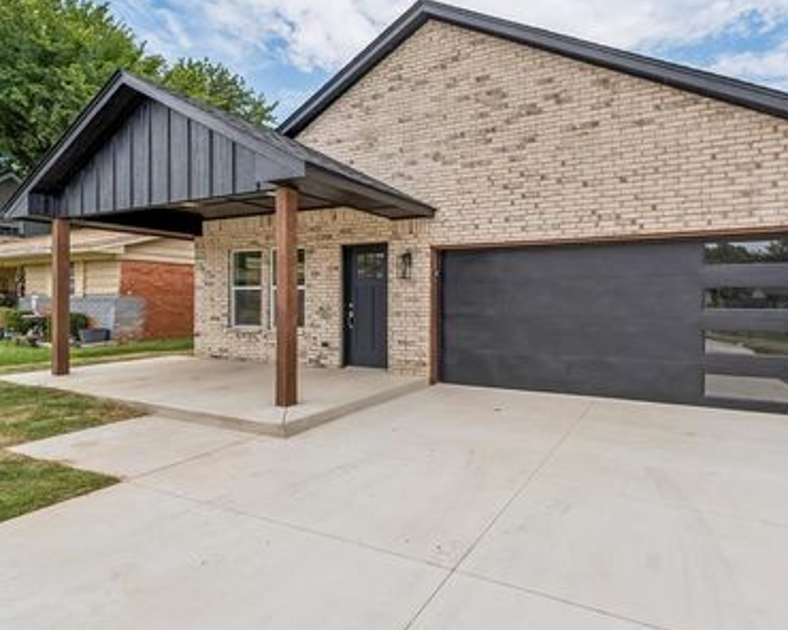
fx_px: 443
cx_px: 481
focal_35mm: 19
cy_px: 293
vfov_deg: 70.8
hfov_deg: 82.1
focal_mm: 10
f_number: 10
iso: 200
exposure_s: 1/320
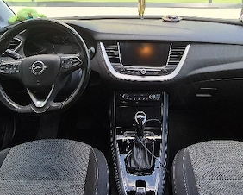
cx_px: 129
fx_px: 194
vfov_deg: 52.0
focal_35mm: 27
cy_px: 61
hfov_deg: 64.0
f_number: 2.2
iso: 50
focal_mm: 2.2
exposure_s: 1/145
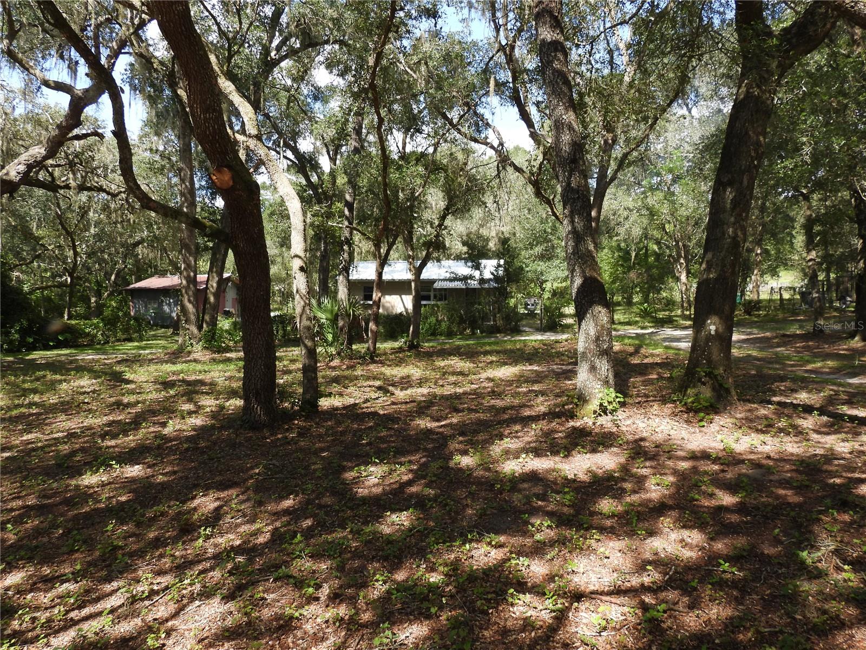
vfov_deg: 56.8
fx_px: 600
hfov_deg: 71.6
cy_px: 325
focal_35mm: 24
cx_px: 433
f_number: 2.8
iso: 100
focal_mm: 4.3
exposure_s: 1/400
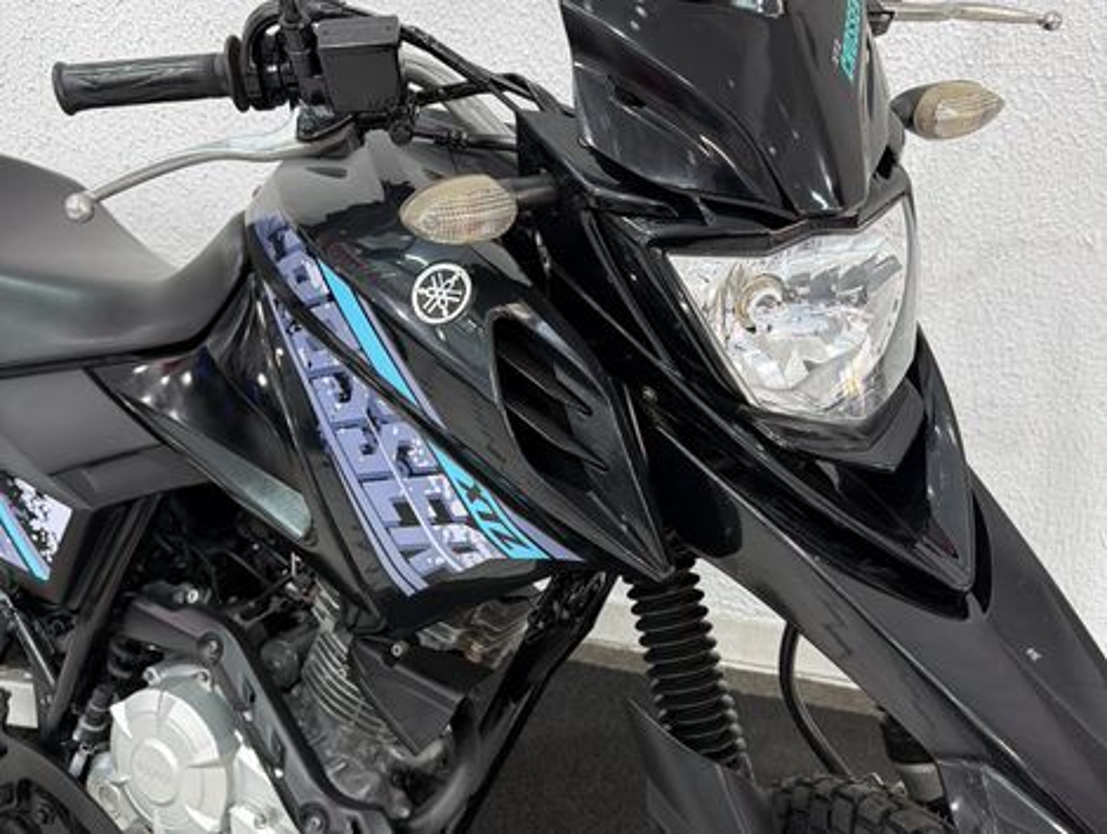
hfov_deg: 71.5
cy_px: 417
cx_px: 554
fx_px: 769
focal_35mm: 24
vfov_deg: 56.9
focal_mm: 6.76
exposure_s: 1/60
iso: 160
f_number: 1.78
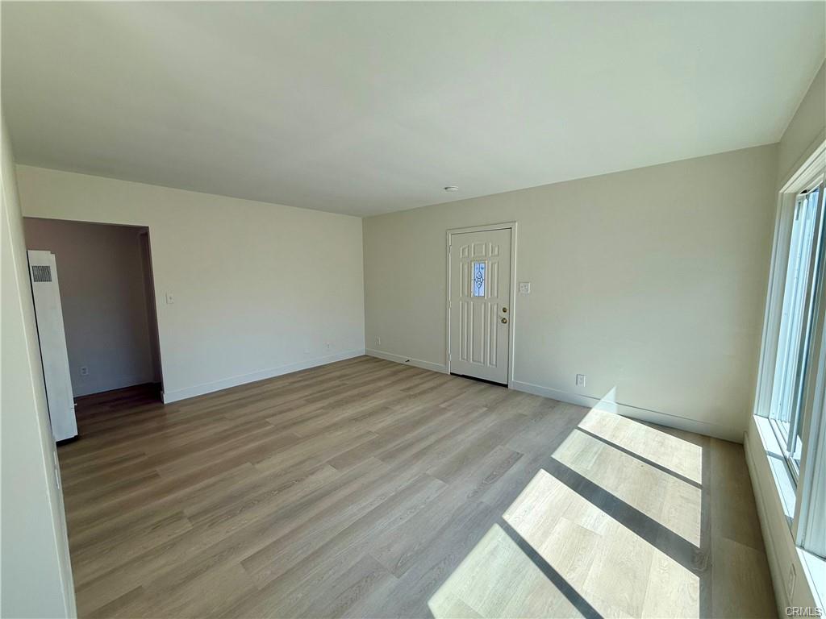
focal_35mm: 14
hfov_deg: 102.1
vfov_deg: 85.7
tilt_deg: -6.1
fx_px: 334
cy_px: 310
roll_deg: -0.3
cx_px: 413
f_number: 2.2
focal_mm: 2.22
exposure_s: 1/319
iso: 64
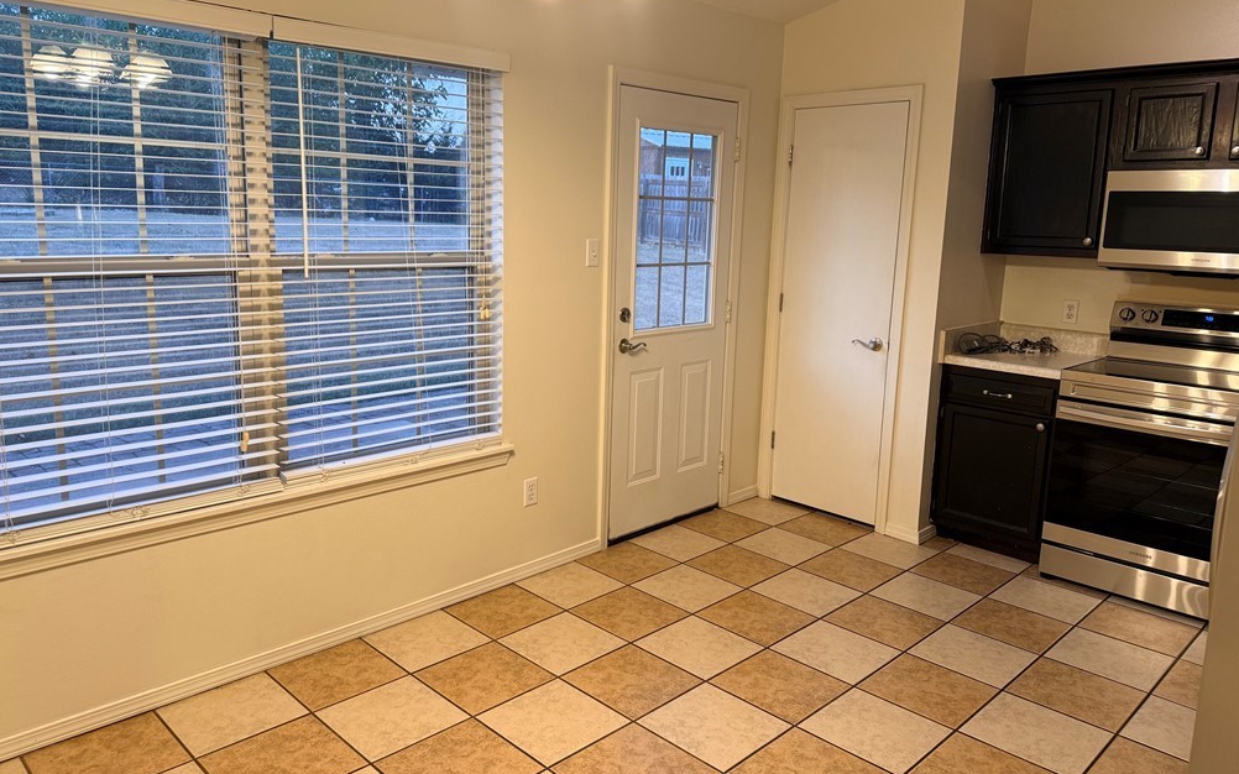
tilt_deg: -7.9
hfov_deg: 70.4
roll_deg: -1.6
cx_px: 607
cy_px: 364
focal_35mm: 26
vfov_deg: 47.6
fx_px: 878
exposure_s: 1/60
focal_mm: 6.76
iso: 125
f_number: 1.78
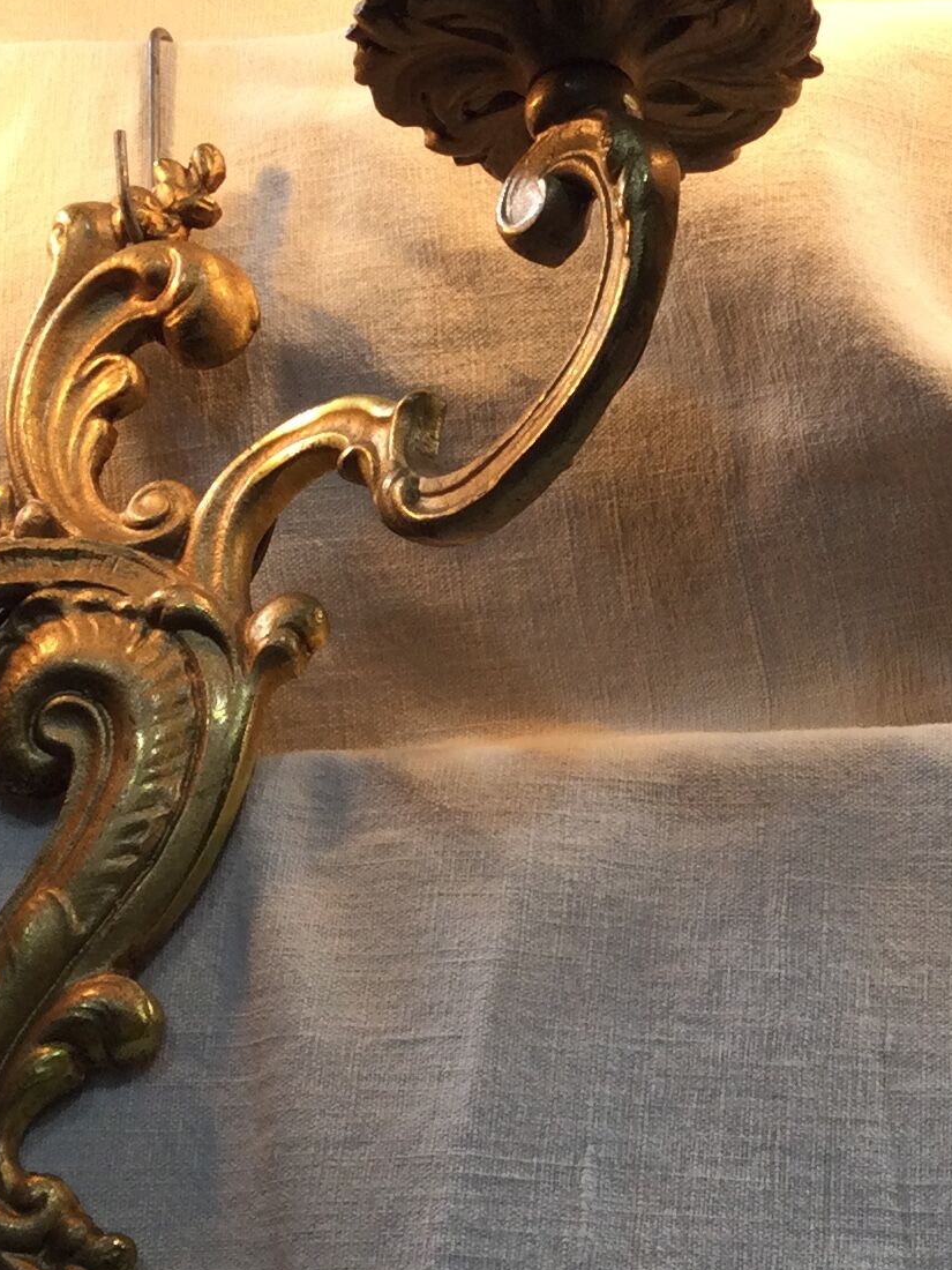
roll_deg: -0.7
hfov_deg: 15.9
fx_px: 3374
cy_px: 647
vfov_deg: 21.3
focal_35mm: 92
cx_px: 800
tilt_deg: +28.4
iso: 25
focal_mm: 3.3
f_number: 2.4
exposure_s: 1/100
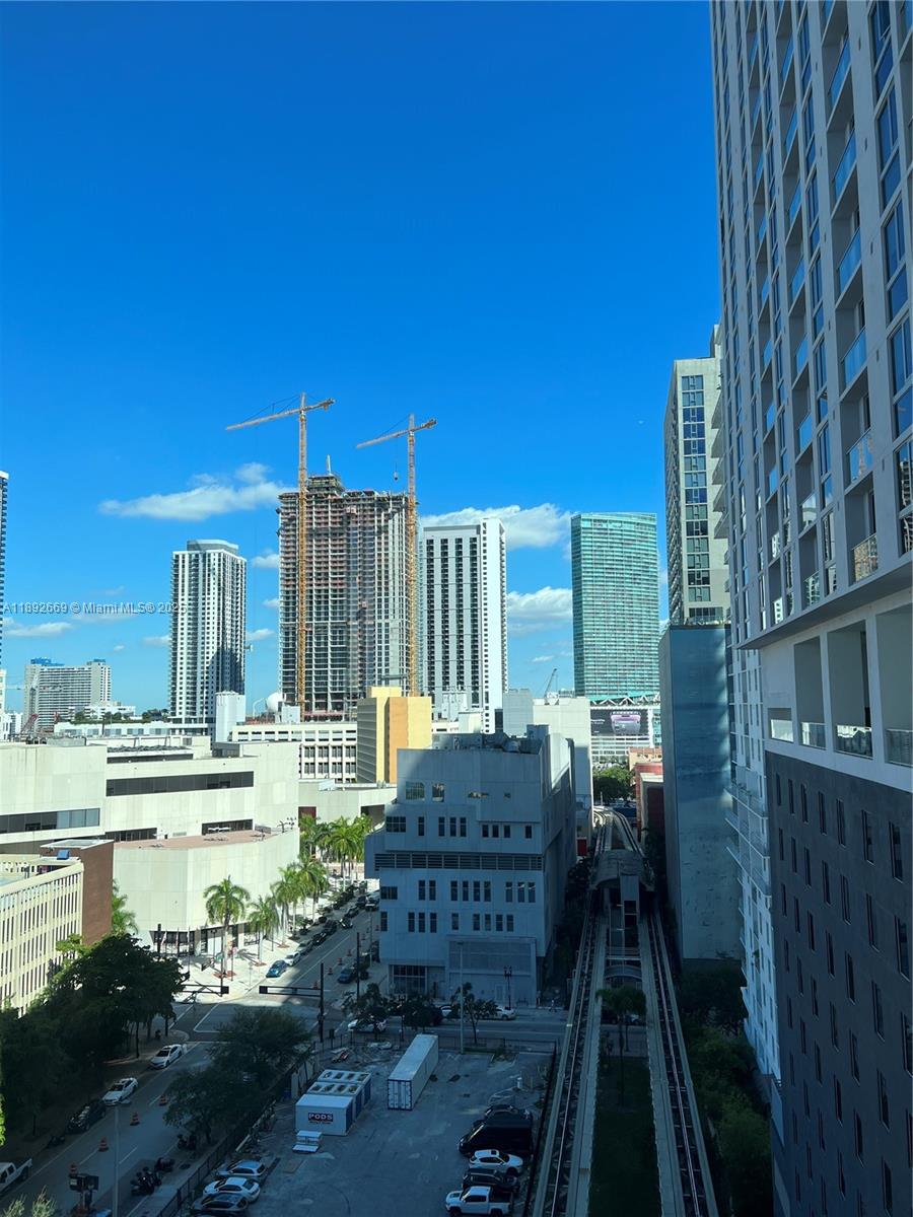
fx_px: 914
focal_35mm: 26
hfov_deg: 53.1
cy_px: 608
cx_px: 456
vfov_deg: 67.3
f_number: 1.5
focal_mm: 5.7
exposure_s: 1/3356
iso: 50
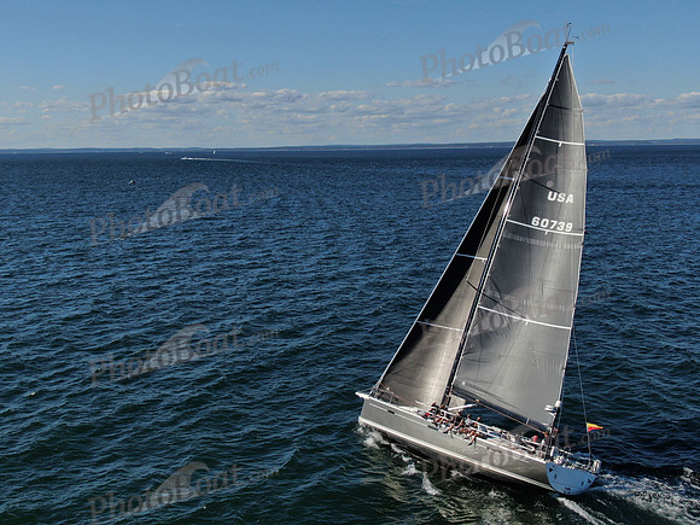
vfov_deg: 32.2
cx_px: 350
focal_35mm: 45
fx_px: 910
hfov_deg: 42.1
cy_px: 262
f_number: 3.6
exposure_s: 1/1600
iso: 100
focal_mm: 7.88
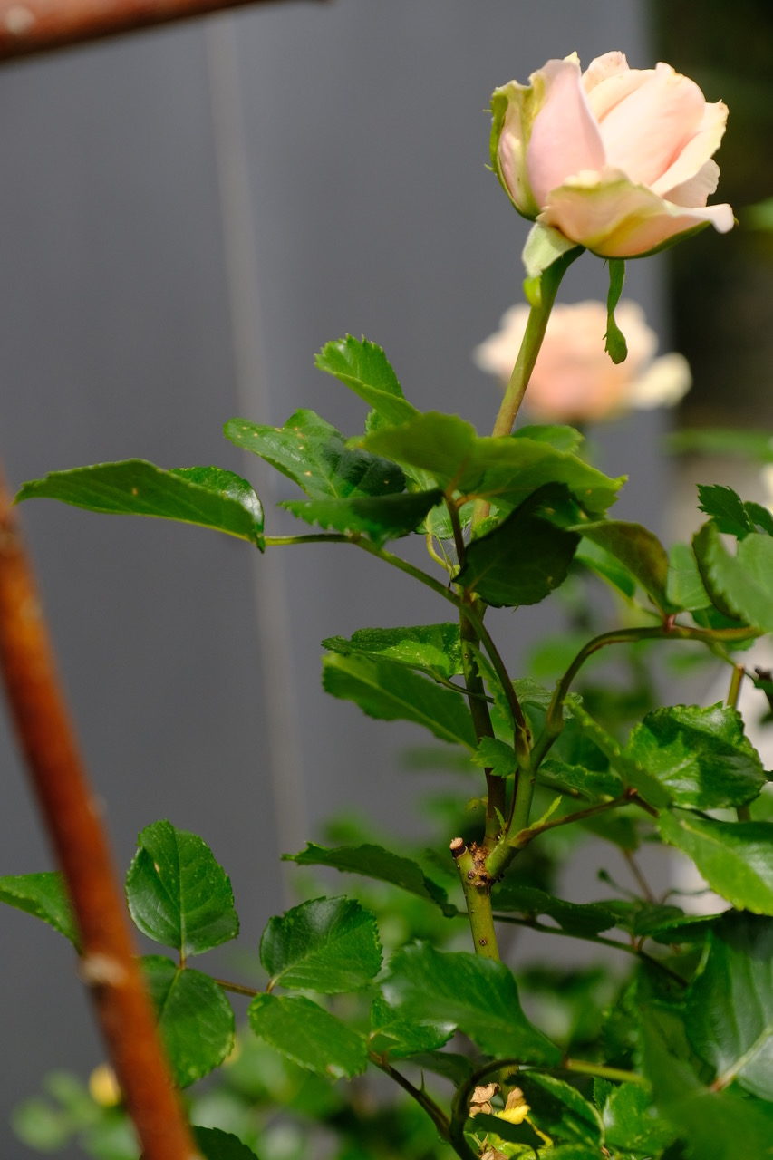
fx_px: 3608
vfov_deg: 18.3
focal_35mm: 112
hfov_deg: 12.2
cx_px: 386
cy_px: 580
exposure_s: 1/950
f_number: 5.6
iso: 400
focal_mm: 74.4
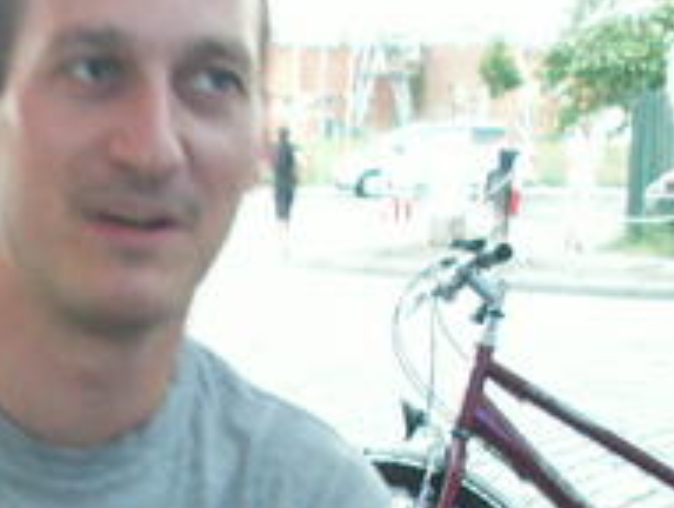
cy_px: 635
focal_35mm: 117
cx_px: -145
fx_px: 2282
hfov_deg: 16.1
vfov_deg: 12.4
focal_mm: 5.86
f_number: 2.8
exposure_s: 1/5
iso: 160
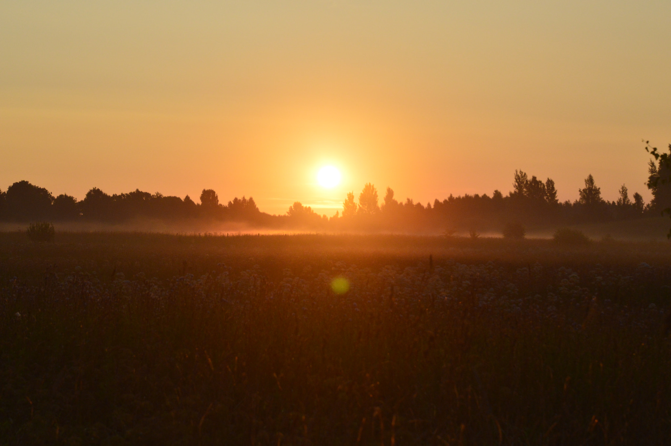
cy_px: 223
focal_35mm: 99
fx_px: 1844
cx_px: 336
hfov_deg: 20.6
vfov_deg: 13.8
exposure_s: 1/1000
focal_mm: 66
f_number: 22
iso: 800
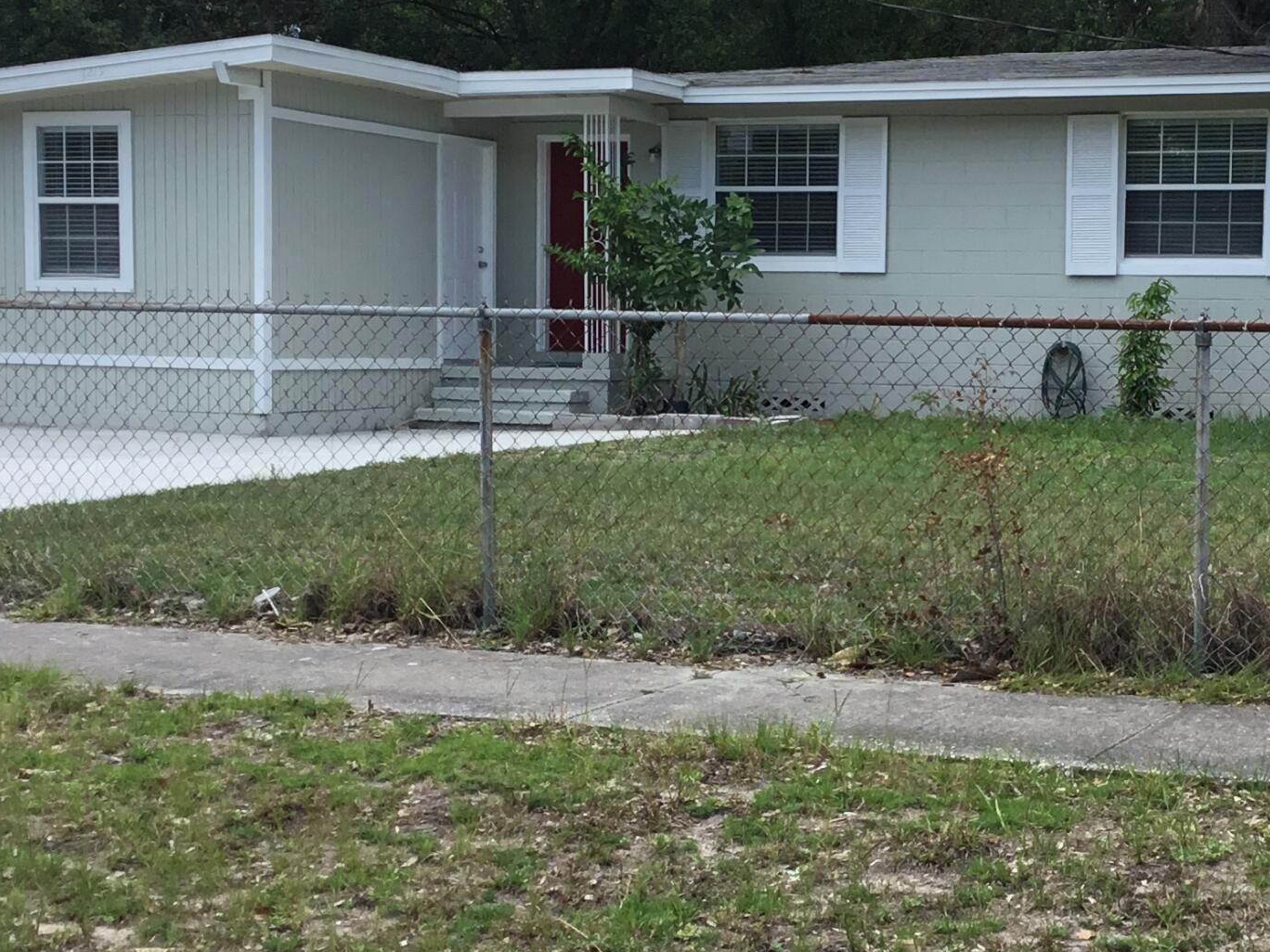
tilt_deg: -4.1
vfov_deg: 21.6
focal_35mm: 68
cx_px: 894
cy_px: 483
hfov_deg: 28.3
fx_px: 2495
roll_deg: -1.6
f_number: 2.4
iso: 25
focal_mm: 3.3
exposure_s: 1/734
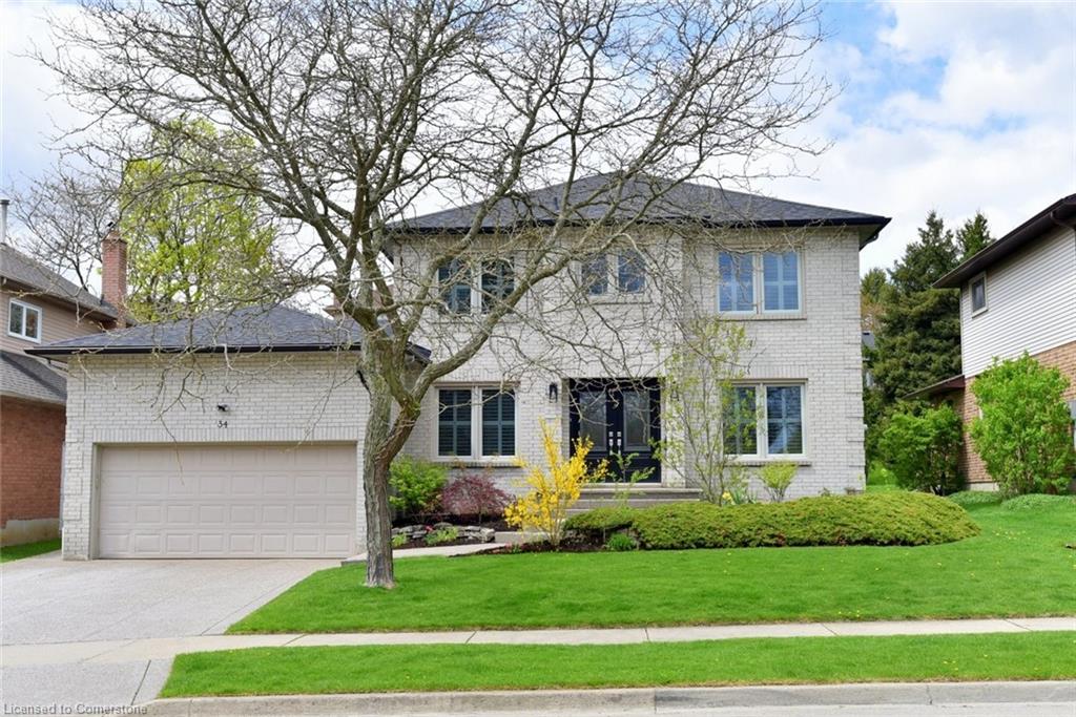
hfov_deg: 54.4
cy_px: 358
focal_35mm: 35
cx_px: 538
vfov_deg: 37.9
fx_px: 1046
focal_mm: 35
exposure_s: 1/400
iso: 320
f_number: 10
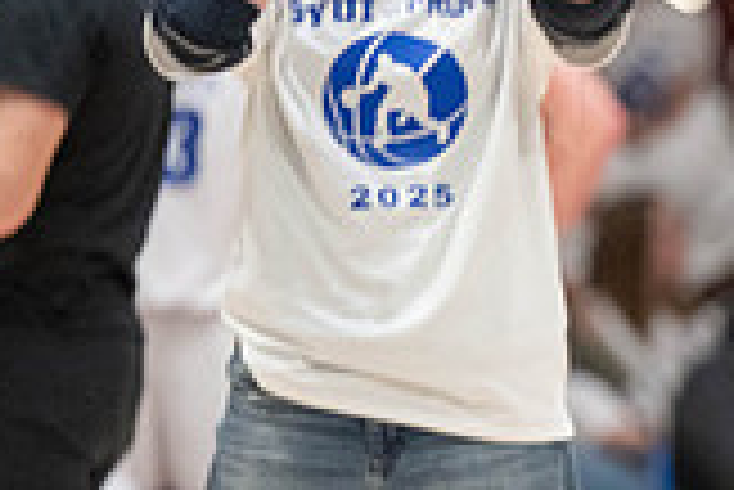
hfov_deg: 2.9
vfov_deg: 1.9
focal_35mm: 713
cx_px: 1067
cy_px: 353
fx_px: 14550
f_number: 2.8
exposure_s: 1/250
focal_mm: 200
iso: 4000
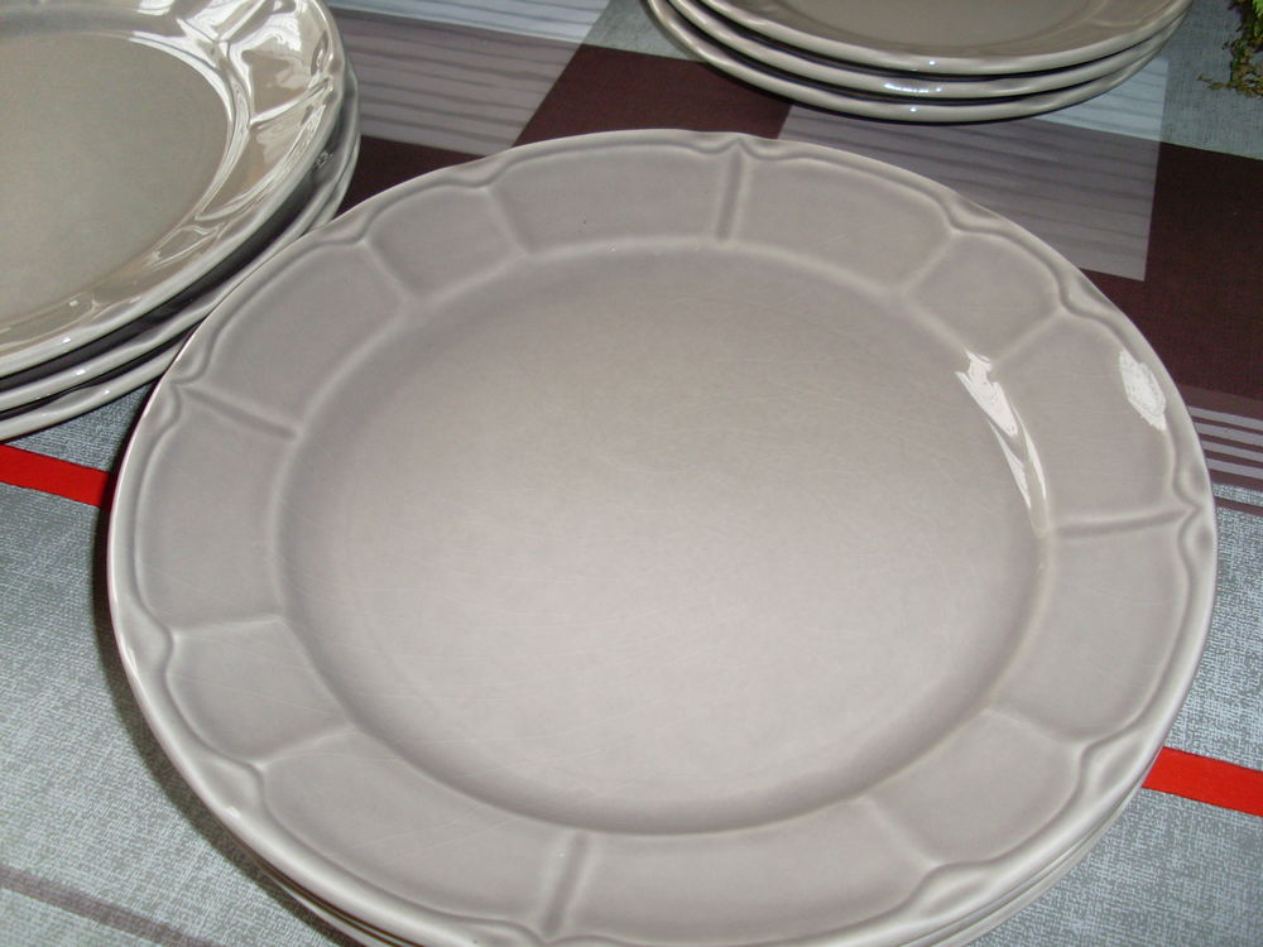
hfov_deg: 49.0
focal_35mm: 38
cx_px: 632
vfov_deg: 37.7
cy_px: 474
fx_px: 1386
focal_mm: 6.3
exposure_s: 1/45
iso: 100
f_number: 3
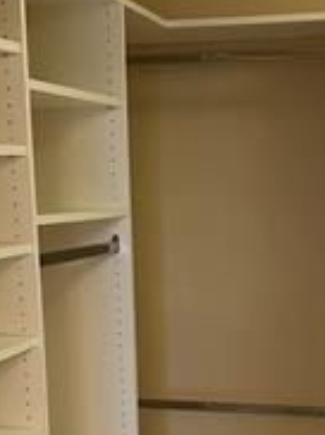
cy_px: 387
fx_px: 929
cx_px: 208
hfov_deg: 19.8
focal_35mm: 74
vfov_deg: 25.6
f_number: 1.8
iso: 160
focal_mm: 3.99
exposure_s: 1/60
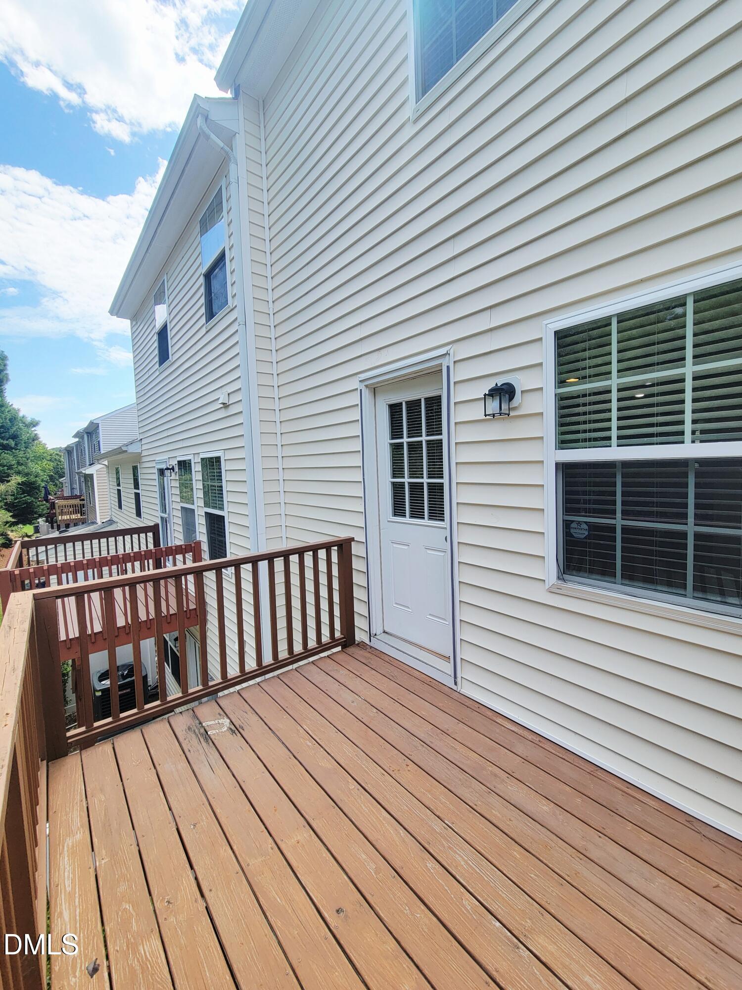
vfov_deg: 106.2
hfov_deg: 89.9
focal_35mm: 13
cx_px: 371
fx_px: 372
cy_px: 495
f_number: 2.2
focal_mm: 2.2
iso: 50
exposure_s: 1/526
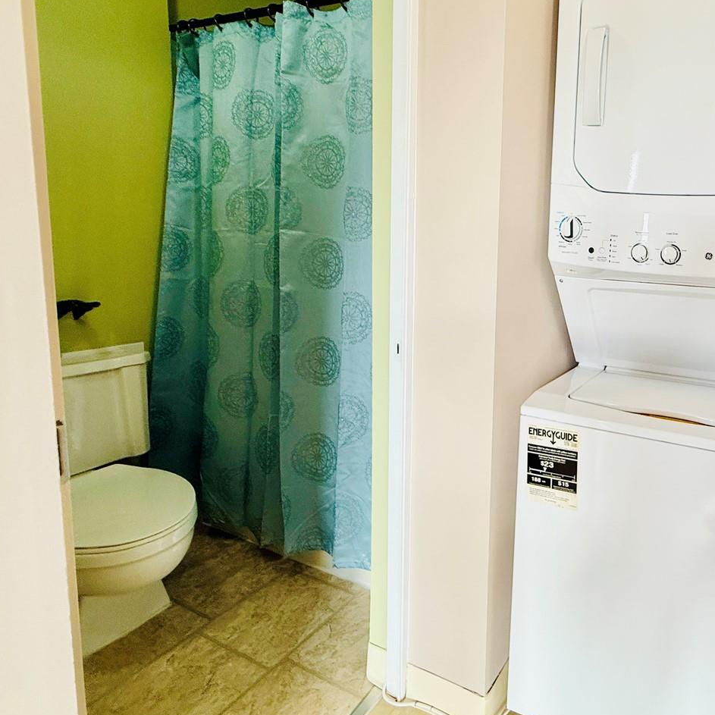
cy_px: 302
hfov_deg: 65.4
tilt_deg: -5.9
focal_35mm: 21
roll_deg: -2.8
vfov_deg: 71.7
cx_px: 576
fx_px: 491
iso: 125
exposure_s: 1/120
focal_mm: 2.22
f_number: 2.2
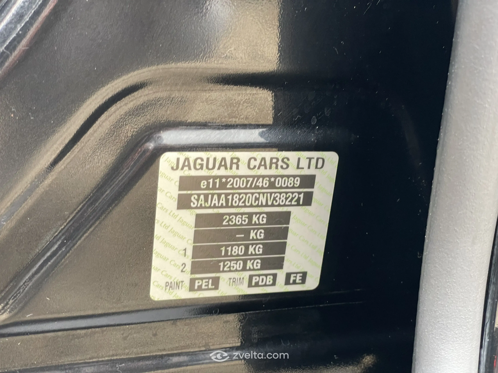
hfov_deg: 36.8
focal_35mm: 52
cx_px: 249
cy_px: 186
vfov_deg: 28.0
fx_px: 748
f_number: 2
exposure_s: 1/60
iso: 320
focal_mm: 6
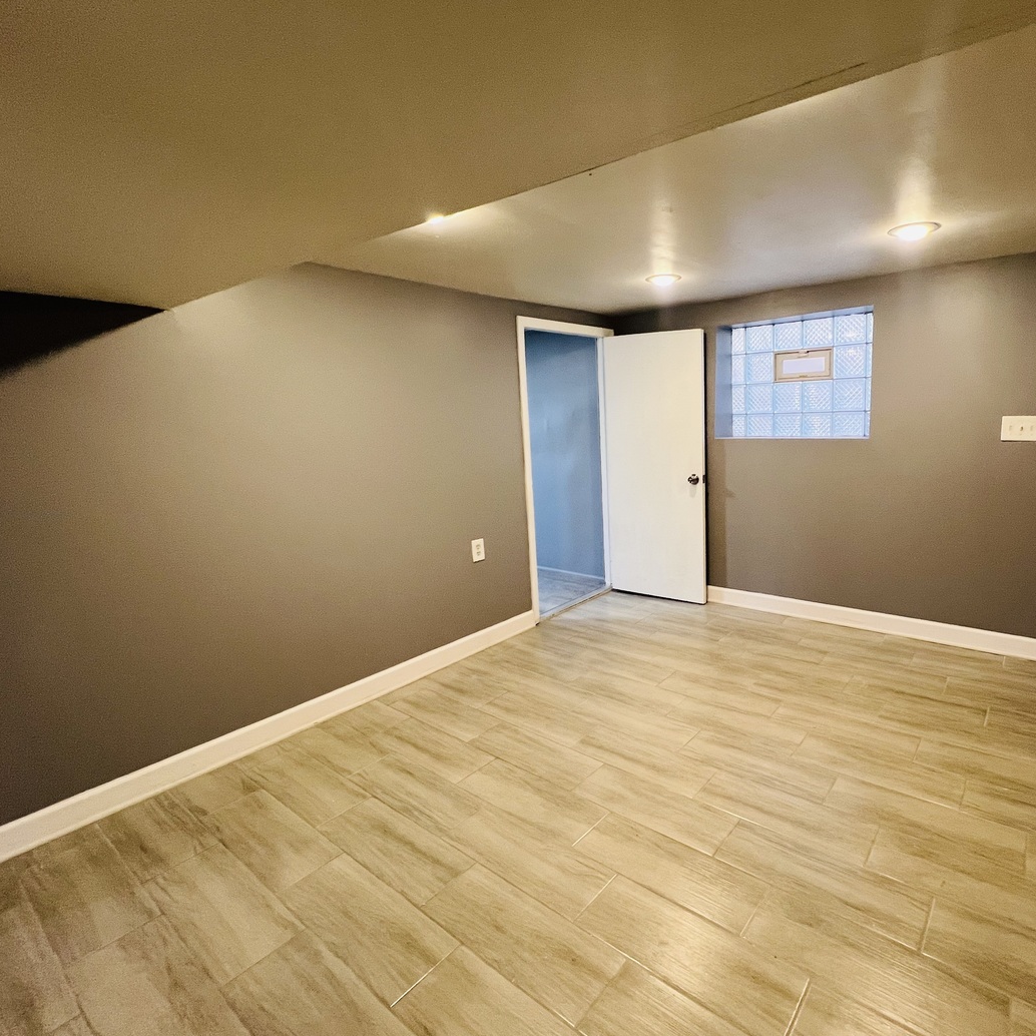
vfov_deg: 87.4
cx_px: 667
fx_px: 542
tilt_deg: -10.2
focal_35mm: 16
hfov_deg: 85.2
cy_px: 503
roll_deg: +2.4
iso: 200
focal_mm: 1.57
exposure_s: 1/60
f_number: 1.8
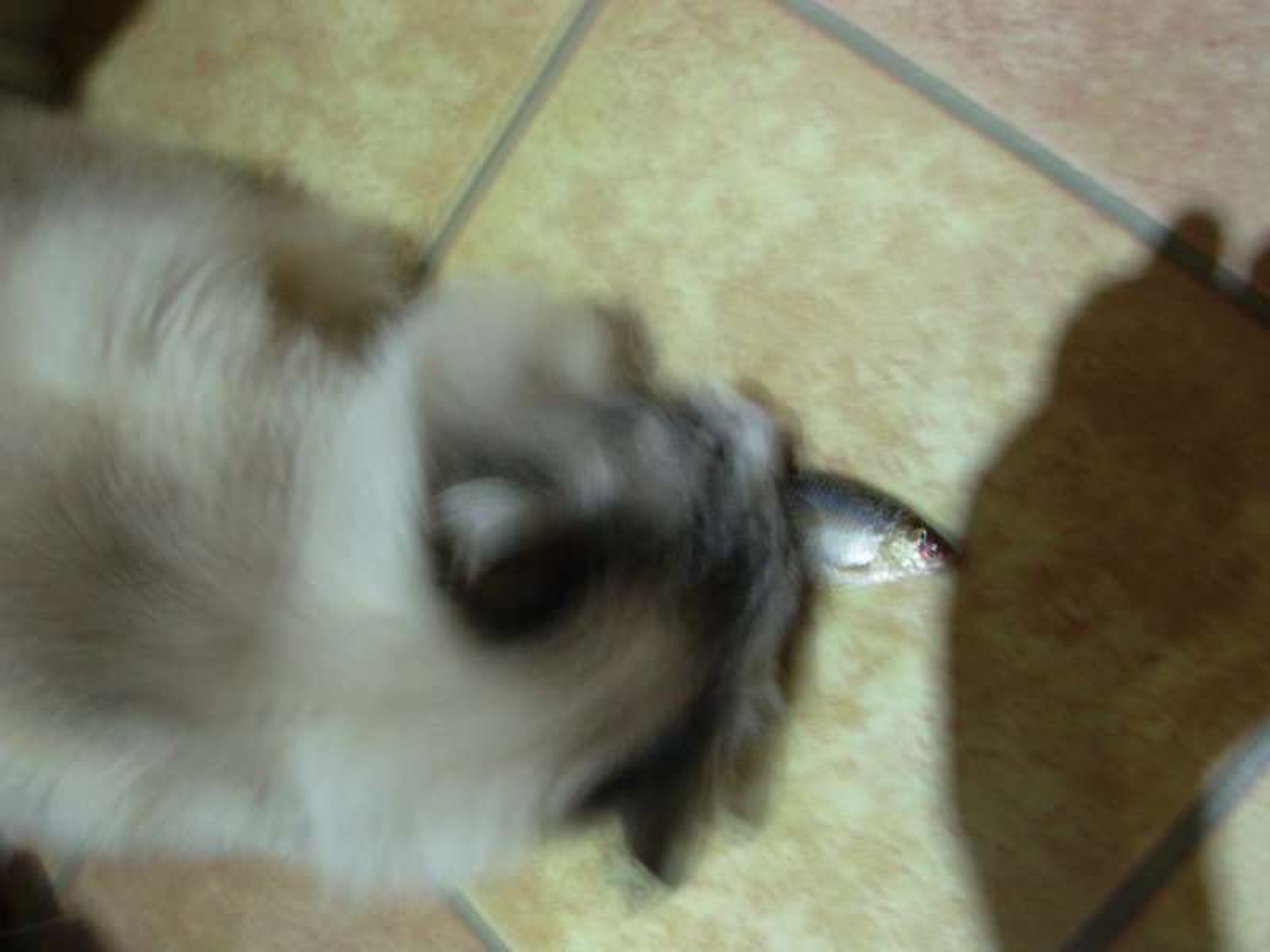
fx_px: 1394
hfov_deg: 49.0
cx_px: 635
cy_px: 476
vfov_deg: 37.7
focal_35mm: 38
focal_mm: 6.3
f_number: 2.9
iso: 100
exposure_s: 1/1.3
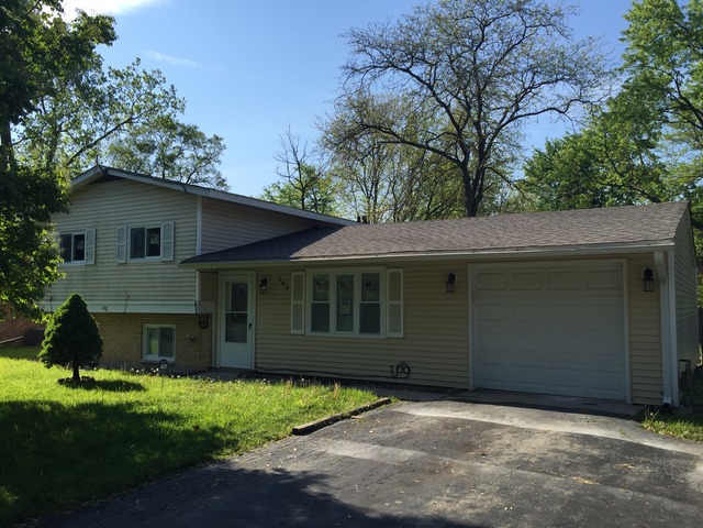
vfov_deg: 48.2
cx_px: 352
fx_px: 589
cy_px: 264
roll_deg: -1.3
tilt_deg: +3.2
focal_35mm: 29
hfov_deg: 61.7
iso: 32
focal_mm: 4.15
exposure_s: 1/1522
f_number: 2.2
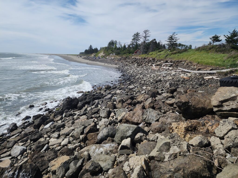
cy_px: 89
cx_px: 119
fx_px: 158
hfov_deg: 73.9
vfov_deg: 58.9
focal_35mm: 23
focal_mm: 6.4
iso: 12
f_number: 1.8
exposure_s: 1/1476
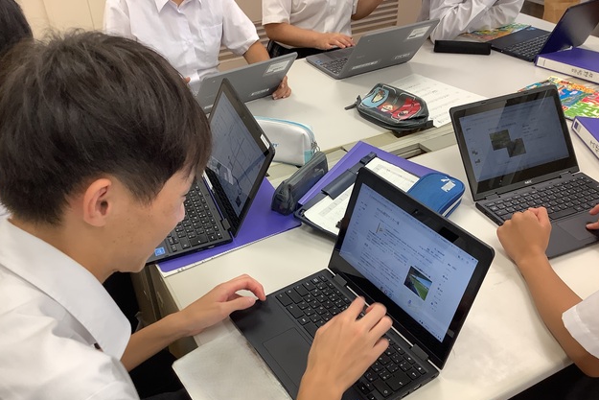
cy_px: 229
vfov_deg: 39.9
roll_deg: +1.4
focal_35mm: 33
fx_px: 549
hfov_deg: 57.2
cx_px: 299
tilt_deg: -37.3
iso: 80
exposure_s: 1/50
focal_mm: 3.3
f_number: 2.4
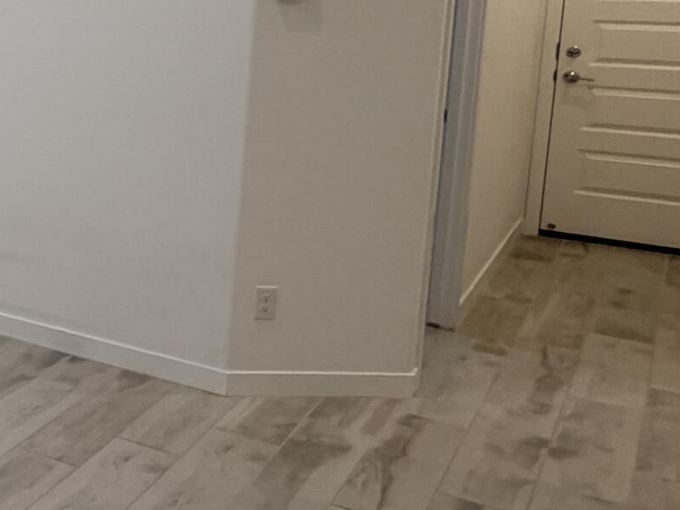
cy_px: 88
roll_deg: +0.4
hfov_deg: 26.0
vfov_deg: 26.9
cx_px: -357
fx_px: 1041
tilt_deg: -6.3
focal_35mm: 53
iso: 250
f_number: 2.2
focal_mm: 2.22
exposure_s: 1/120
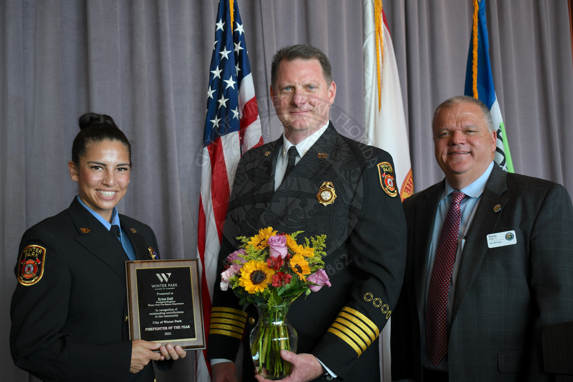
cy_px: 191
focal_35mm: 51
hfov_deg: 38.9
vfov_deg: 26.5
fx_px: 812
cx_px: 286
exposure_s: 1/50
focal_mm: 34
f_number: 4.5
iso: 280
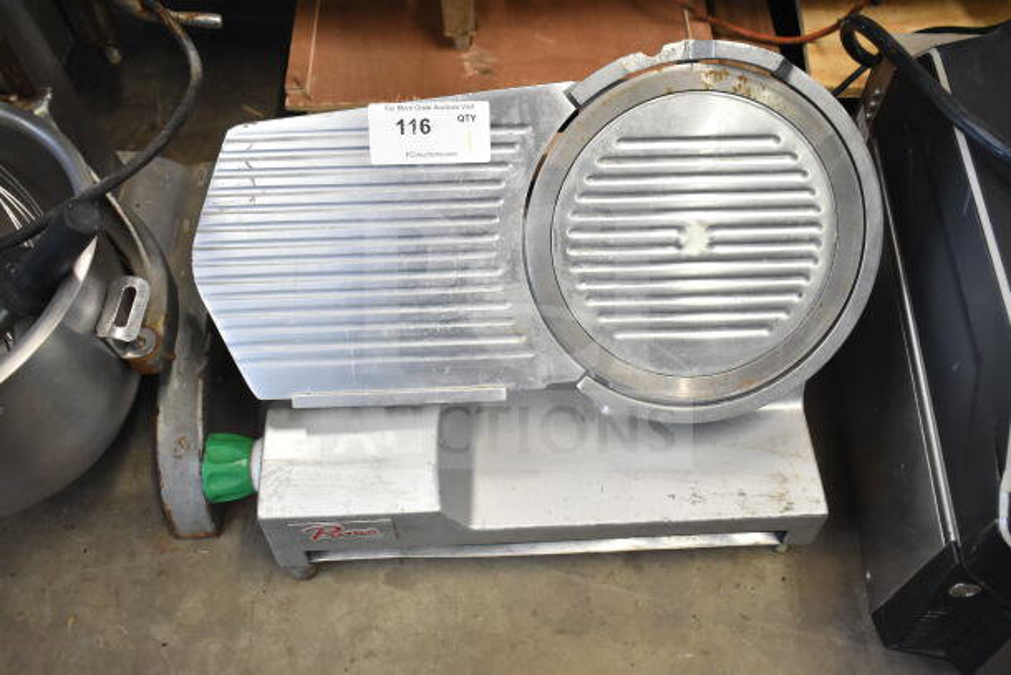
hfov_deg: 55.1
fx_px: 969
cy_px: 338
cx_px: 506
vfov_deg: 38.4
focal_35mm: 34
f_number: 3.8
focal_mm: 23
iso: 1600
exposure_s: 1/50
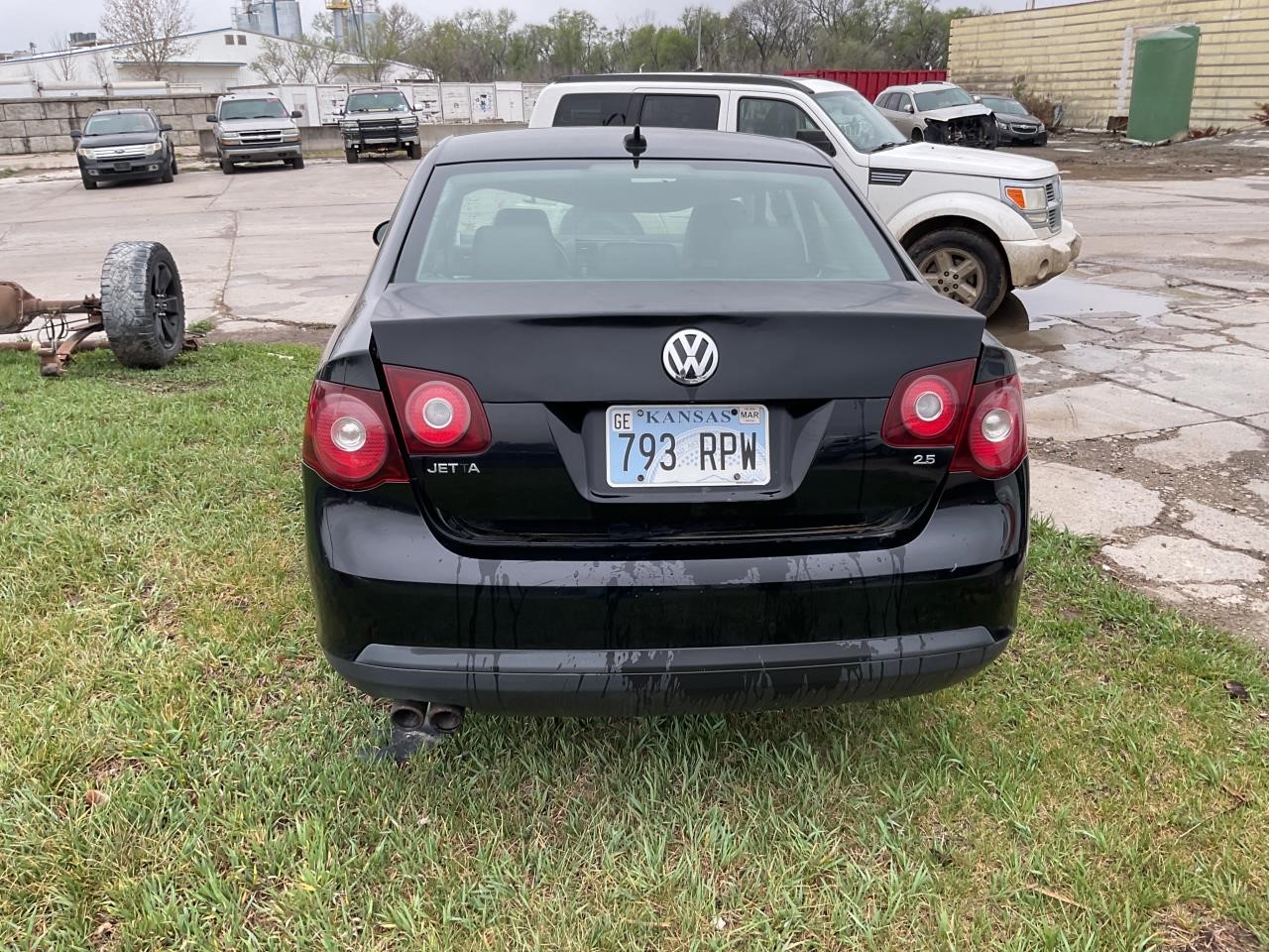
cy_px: 476
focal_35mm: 29
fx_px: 1063
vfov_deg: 48.2
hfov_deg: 61.7
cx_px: 634
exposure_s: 1/120
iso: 32
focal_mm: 3
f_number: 1.8
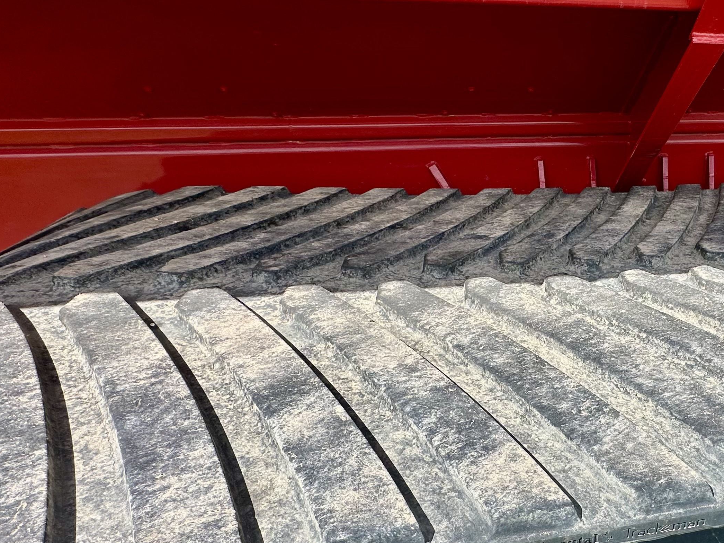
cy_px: 301
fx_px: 565
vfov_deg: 51.2
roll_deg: -0.6
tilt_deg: -23.2
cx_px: 597
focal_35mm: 27
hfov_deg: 59.3
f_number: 2.2
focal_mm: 2.22
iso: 40
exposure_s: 1/1014
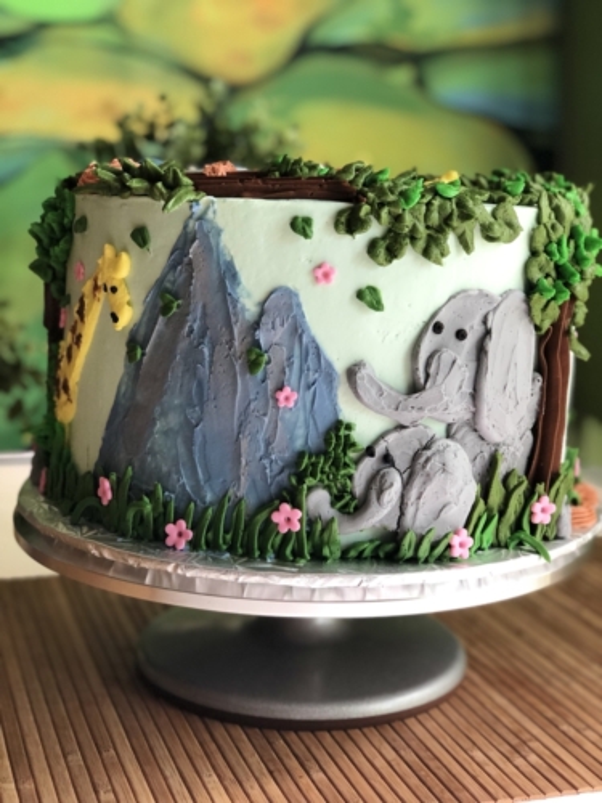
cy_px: 402
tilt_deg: -9.5
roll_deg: -0.7
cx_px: 301
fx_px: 1322
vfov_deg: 33.8
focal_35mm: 57
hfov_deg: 25.7
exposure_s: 1/30
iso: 160
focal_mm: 6.6
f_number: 2.8
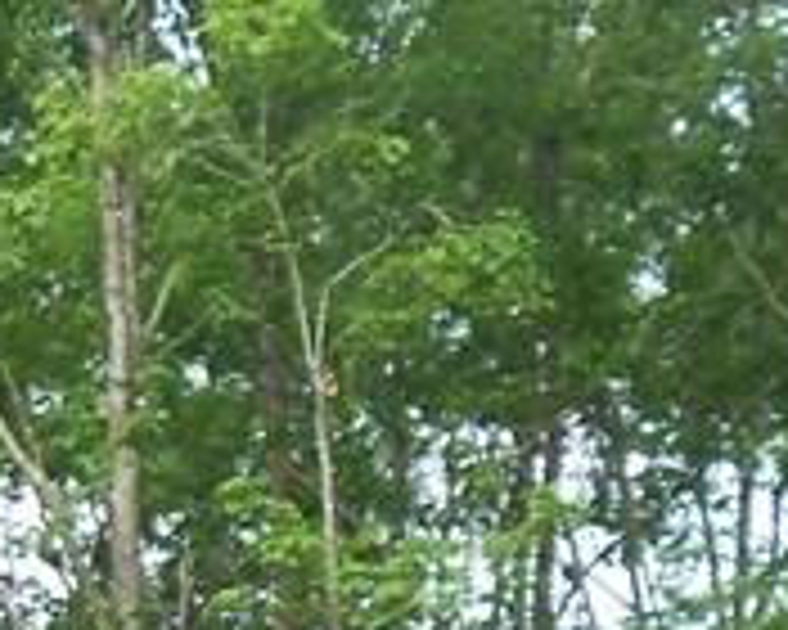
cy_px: 1476
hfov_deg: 8.2
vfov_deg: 6.9
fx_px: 4921
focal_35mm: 211
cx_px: -1319
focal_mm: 6.7
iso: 80
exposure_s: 1/250
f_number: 3.9
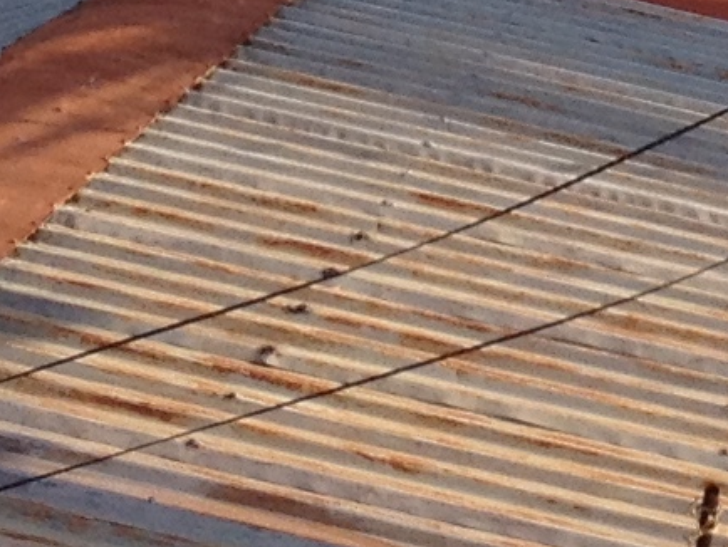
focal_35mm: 263
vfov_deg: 5.5
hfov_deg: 7.4
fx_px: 5534
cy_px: -512
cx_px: 929
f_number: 2.4
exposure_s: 1/968
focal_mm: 4.28
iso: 50
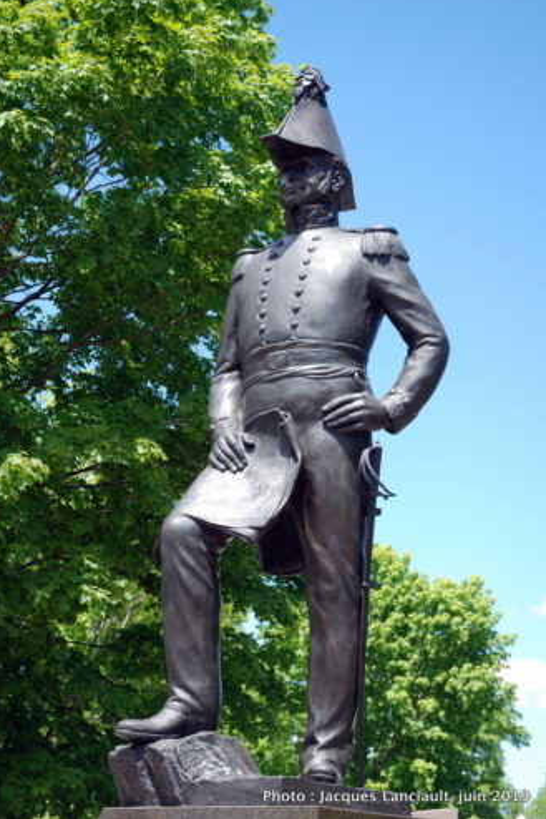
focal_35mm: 67
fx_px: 1523
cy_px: 405
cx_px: 271
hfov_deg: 20.3
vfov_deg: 30.1
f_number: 5.6
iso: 100
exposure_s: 1/125
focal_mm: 44
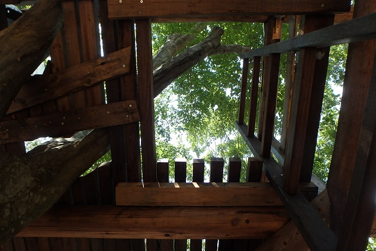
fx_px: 230
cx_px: 188
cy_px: 129
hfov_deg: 78.6
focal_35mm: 22
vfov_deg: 57.3
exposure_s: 1/125
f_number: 3.5
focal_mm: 3.7
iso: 125
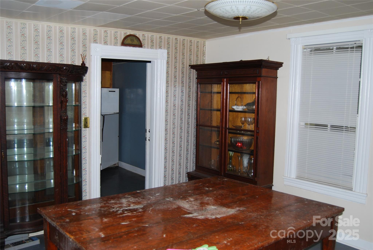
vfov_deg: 40.1
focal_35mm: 33
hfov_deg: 57.2
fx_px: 342
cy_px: 125
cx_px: 186
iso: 200
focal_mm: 22
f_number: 3.8
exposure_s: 1/60
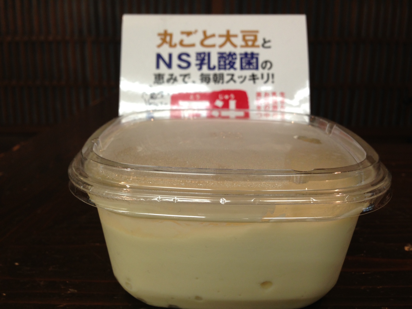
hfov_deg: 55.4
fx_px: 393
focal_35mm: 33
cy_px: 154
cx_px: 206
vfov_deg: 42.9
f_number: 2.4
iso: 64
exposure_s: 1/20
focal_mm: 4.13
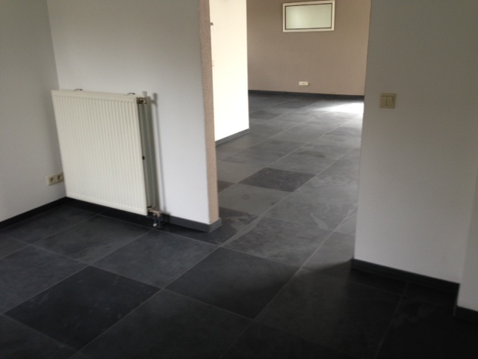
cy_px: 180
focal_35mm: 33
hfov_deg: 55.4
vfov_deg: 42.9
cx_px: 239
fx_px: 456
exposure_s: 1/20
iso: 50
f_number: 2.4
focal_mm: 4.13
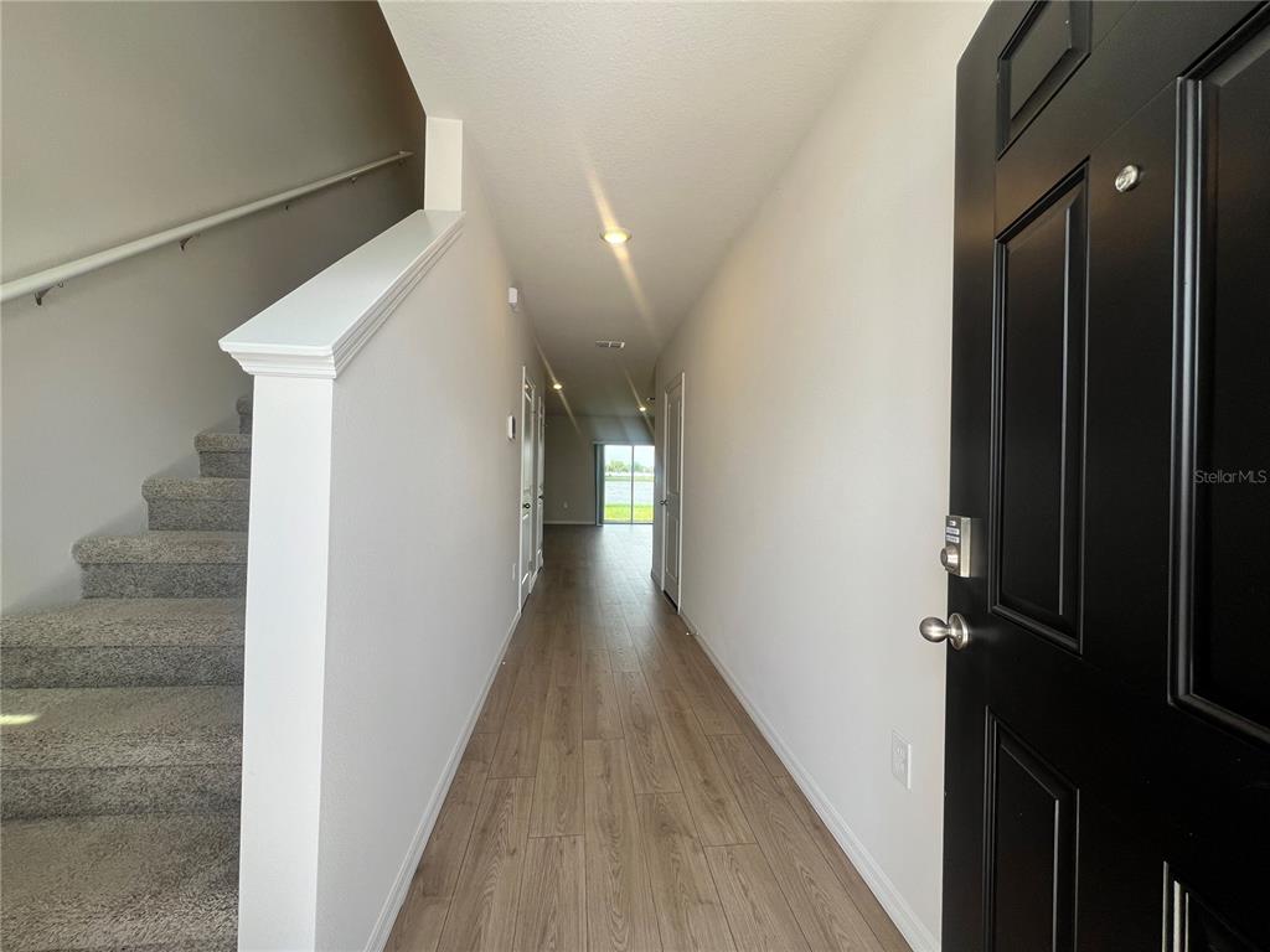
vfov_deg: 89.9
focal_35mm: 13
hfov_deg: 106.2
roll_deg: -0.8
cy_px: 476
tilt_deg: -0.1
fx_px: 477
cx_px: 635
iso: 32
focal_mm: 1.57
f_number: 1.8
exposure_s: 1/125
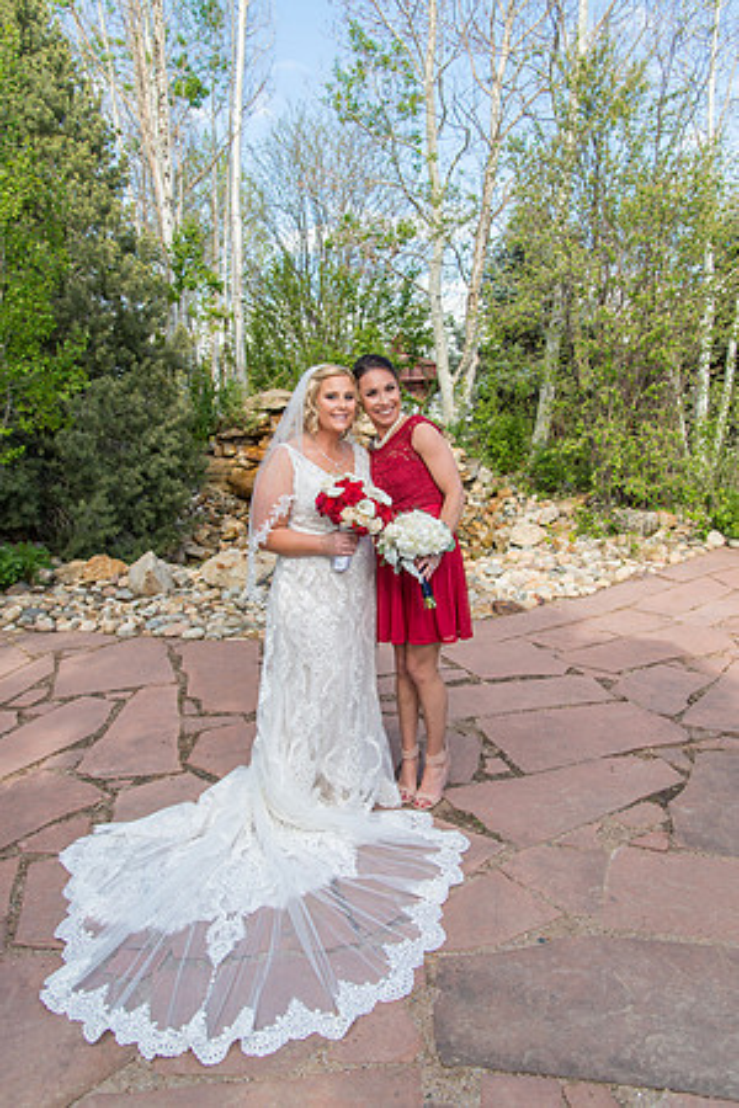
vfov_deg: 73.7
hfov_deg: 53.1
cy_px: 554
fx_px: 739
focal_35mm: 24
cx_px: 370
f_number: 5
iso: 100
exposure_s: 1/250
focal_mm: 24
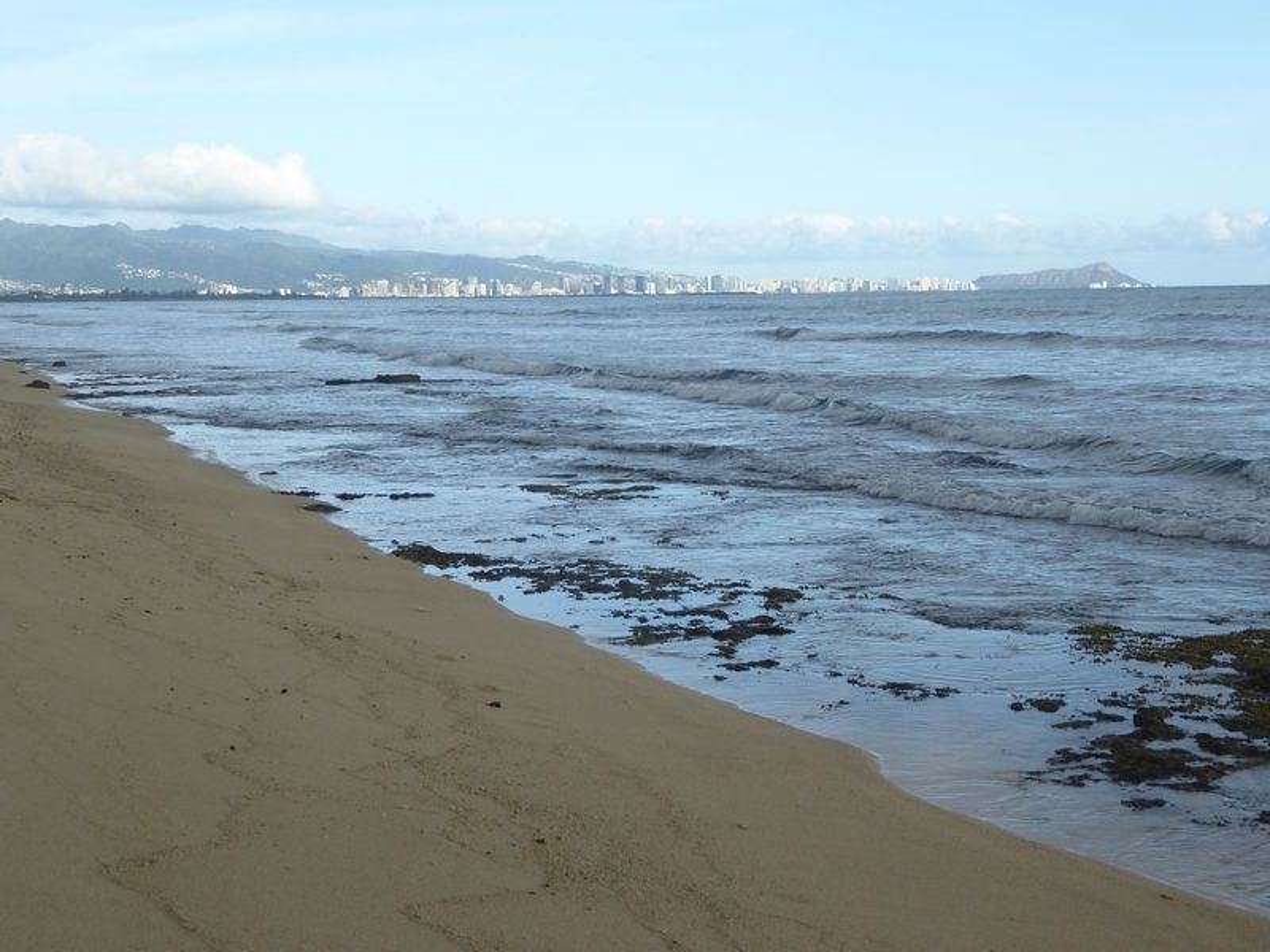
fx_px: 2531
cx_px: 635
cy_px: 476
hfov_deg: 28.2
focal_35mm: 69
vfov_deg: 21.3
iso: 80
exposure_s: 1/320
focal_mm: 11.7
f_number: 4.4
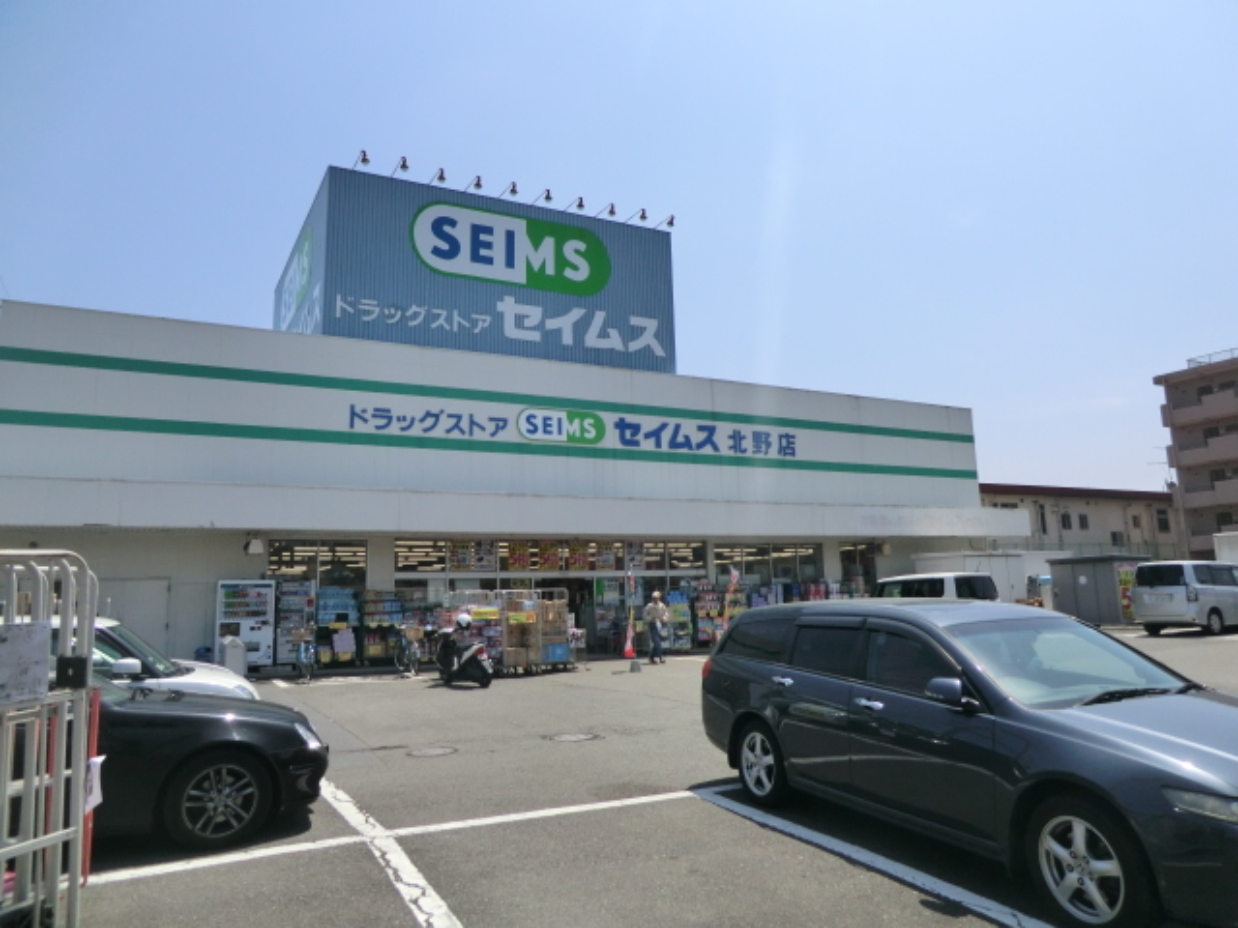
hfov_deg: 71.6
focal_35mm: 24
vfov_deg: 56.8
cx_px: 619
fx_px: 858
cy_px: 464
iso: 80
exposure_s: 1/320
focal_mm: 4.3
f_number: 7.5
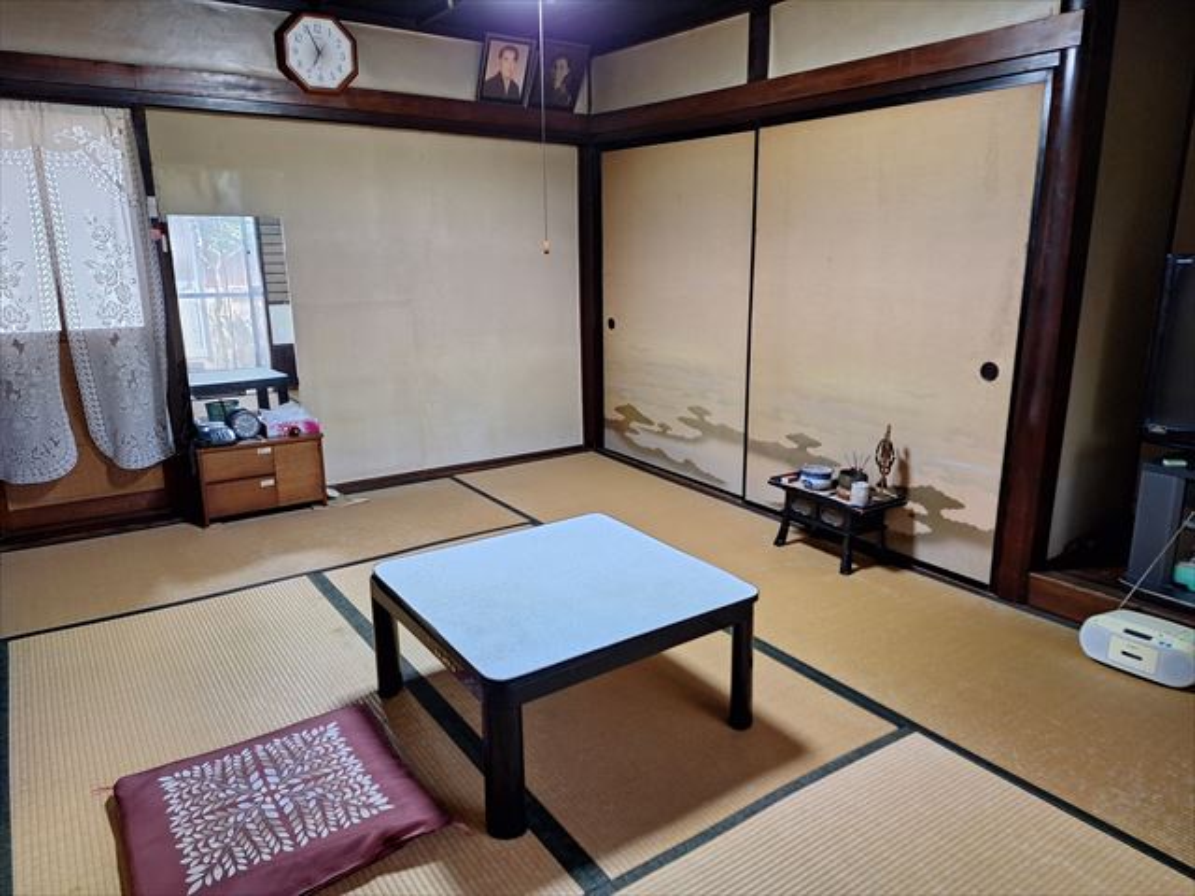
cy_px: 448
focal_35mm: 23
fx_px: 794
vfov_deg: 58.9
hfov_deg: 73.9
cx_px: 598
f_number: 1.8
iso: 160
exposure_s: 1/50
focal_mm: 5.54
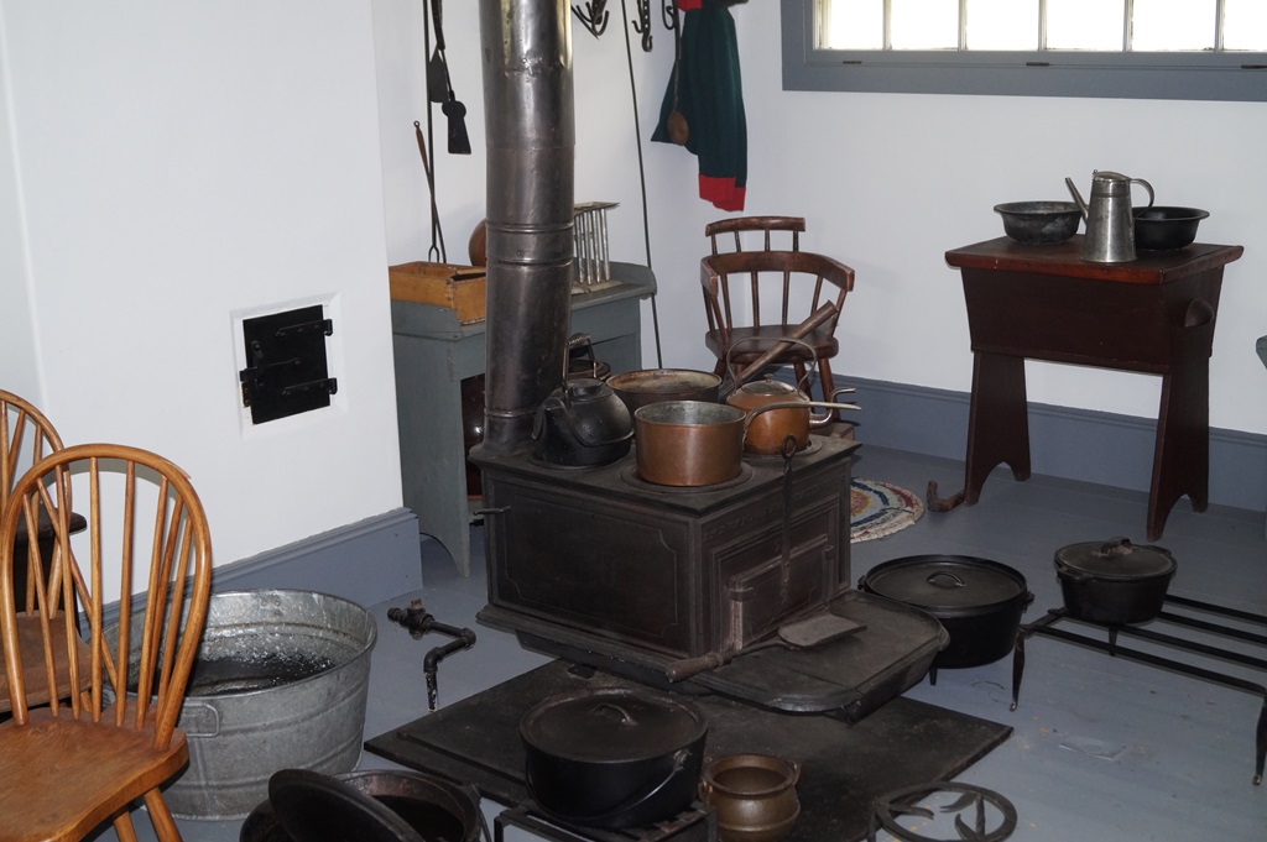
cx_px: 634
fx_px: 1582
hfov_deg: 43.6
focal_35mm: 45
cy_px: 421
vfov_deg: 29.8
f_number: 4.5
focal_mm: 30
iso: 800
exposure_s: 1/60
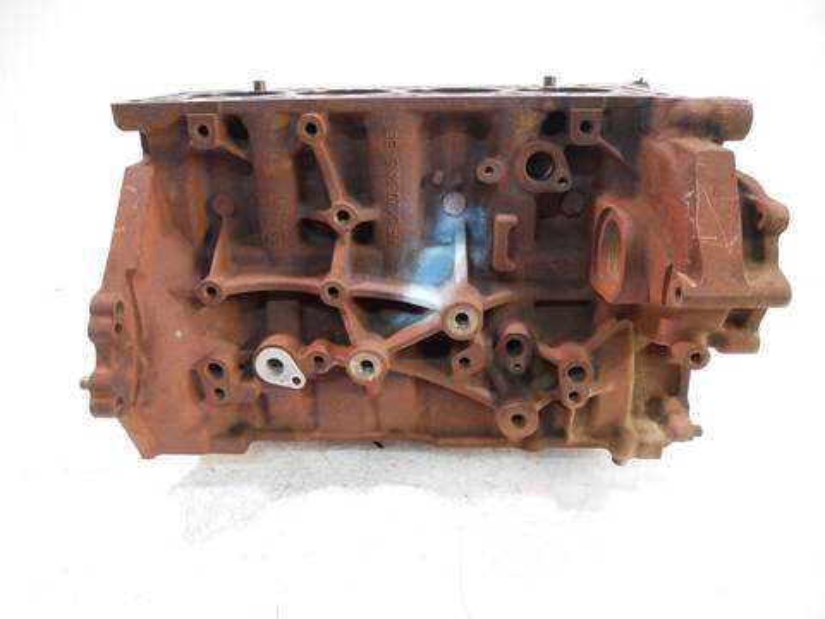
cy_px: 310
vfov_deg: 56.8
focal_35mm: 24
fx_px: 572
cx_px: 412
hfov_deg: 71.6
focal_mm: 12
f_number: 3.5
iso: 2000
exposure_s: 1/60
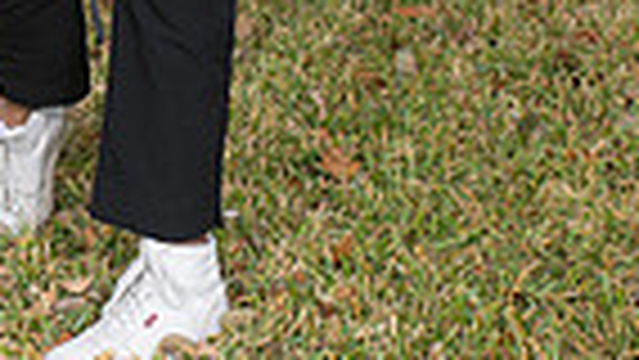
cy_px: -554
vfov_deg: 7.4
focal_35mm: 153
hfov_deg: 13.9
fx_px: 2593
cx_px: 45
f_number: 7.1
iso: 250
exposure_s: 1/250
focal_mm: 46
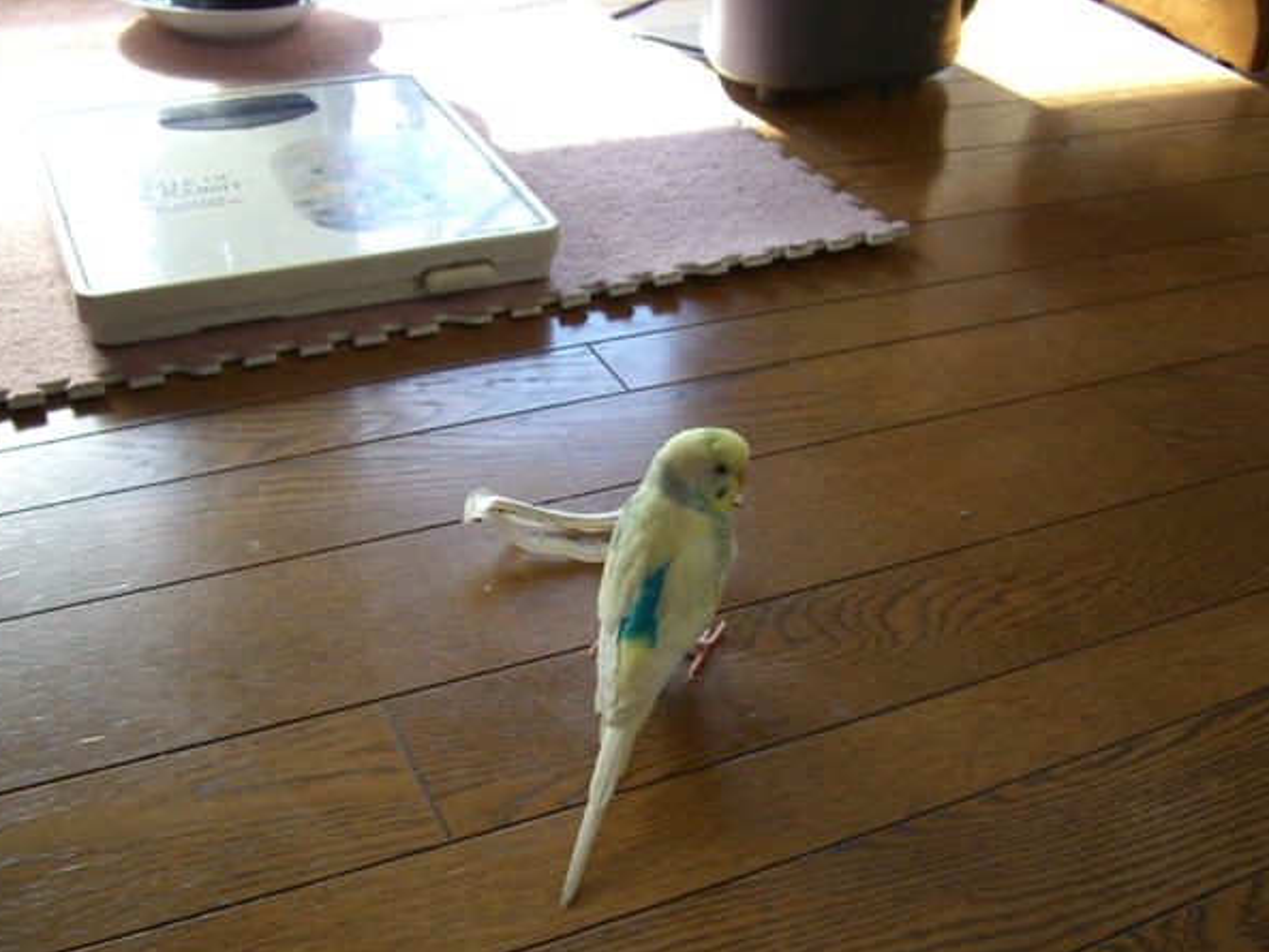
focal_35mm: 41
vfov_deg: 35.1
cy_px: 511
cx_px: 618
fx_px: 1503
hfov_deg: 45.8
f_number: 2.8
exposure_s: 1/125
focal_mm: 7.9
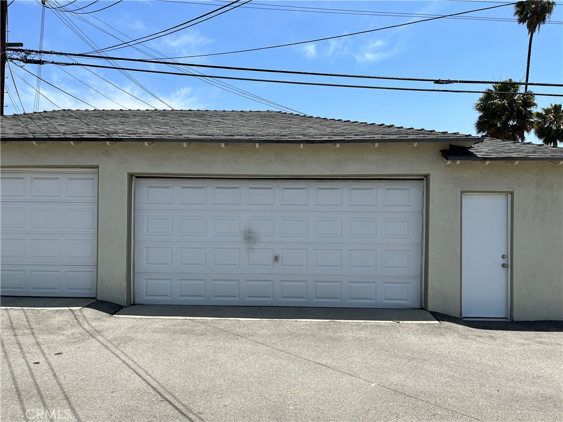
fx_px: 423
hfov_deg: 67.3
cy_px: 211
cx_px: 282
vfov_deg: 53.1
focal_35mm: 26
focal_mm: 5.1
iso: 50
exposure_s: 1/3049
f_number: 1.6
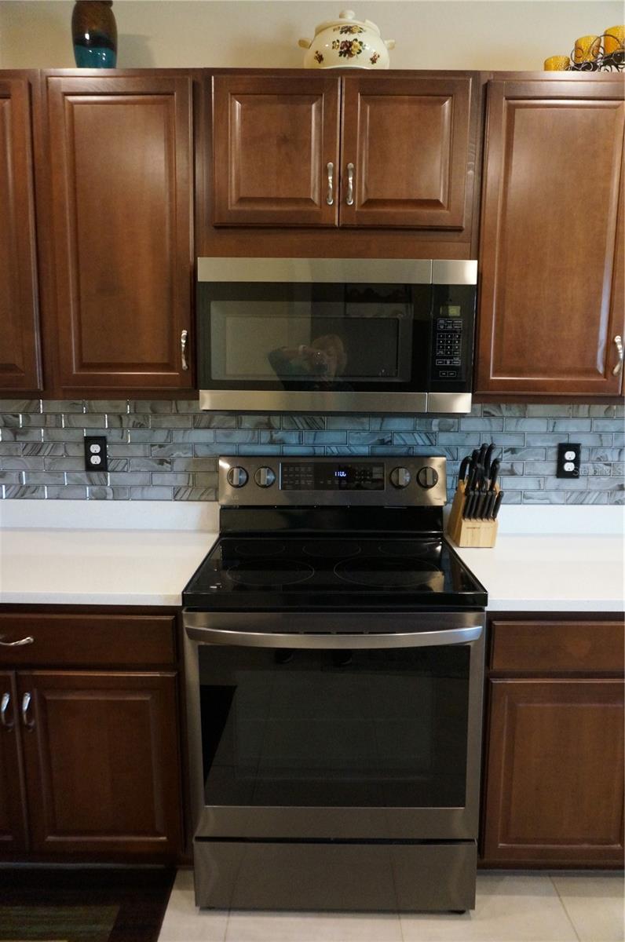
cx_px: 312
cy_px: 471
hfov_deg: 53.0
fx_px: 627
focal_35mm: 24
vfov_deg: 73.8
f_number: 4
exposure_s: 1/160
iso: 3200
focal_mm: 16
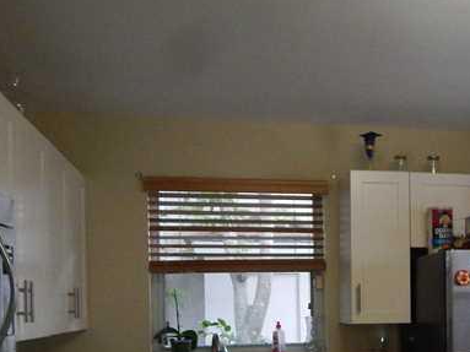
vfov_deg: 30.4
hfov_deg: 40.2
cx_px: 350
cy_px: 303
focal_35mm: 46
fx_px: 624
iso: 200
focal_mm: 4
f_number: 3
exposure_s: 1/30
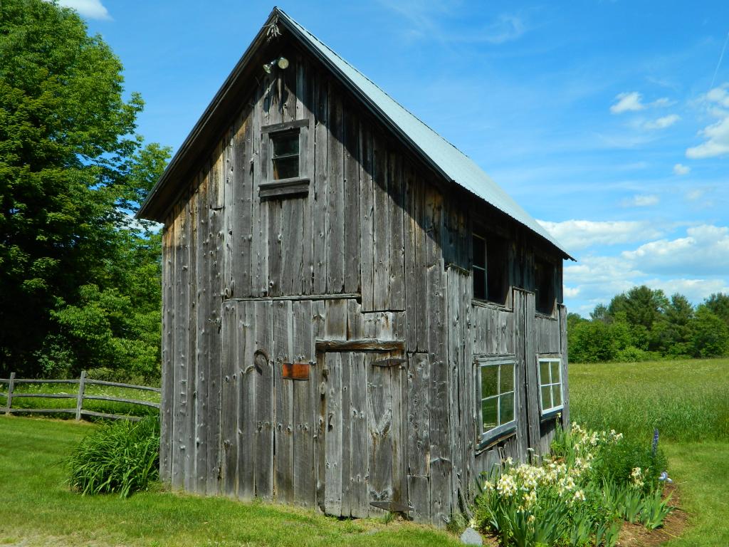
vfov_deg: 45.4
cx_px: 364
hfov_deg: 58.4
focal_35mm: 31
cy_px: 274
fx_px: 653
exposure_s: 1/1000
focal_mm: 5.6
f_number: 3.2
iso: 80
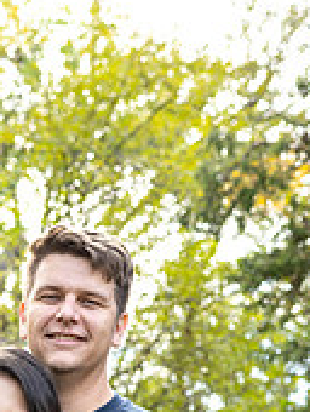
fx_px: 1060
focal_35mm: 89
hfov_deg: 16.2
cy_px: 528
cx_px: -27
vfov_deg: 20.2
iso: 160
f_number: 3.2
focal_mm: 35
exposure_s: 1/125
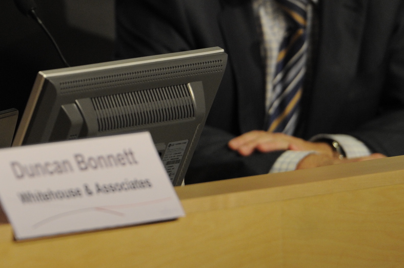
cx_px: 4
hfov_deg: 3.8
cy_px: 53
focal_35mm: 540
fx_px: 6055
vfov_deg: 2.5
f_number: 4
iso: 1600
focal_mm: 200
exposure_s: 1/200
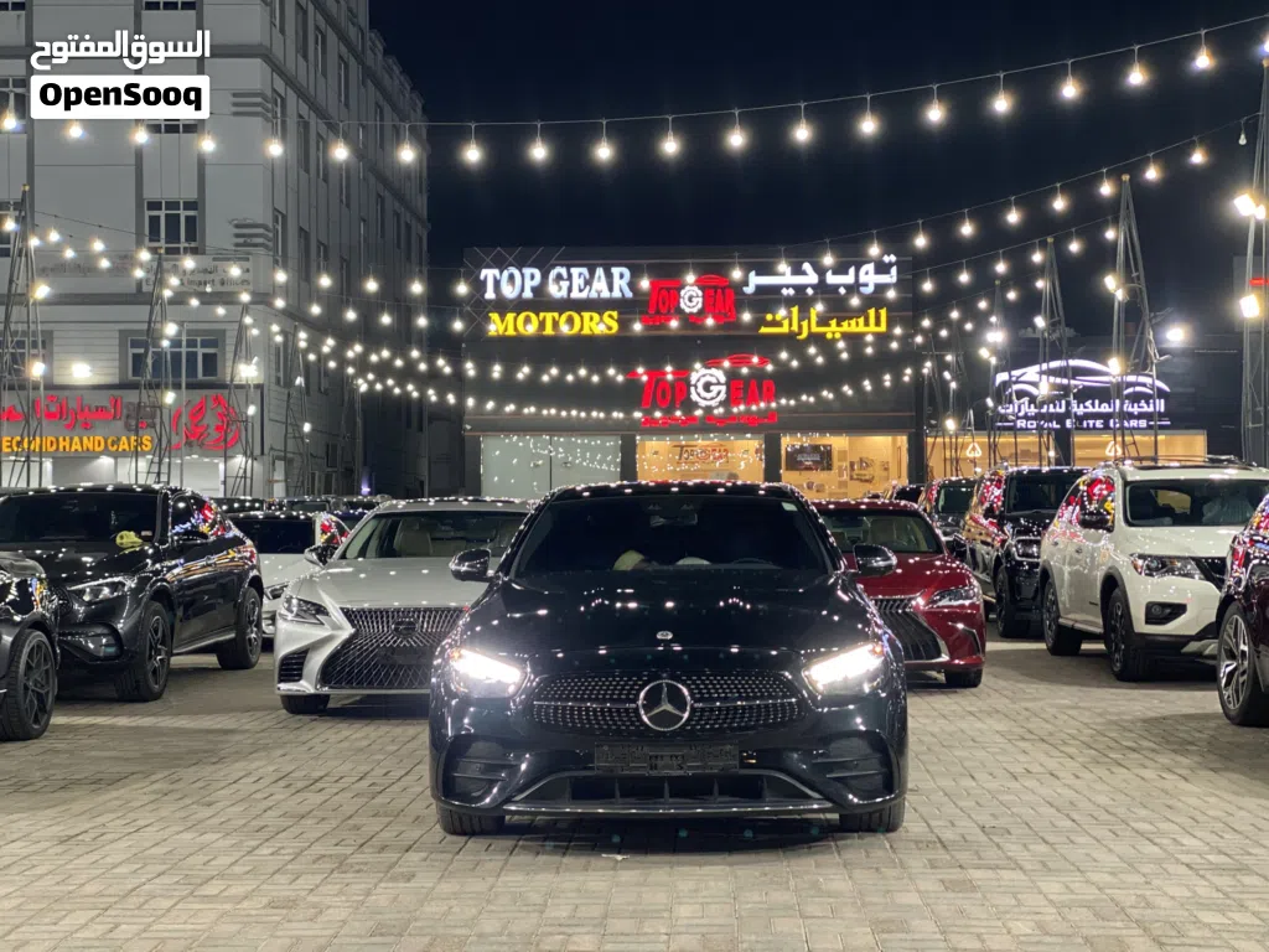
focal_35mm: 52
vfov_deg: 28.0
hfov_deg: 36.8
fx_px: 1906
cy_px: 476
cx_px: 634
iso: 250
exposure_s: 1/100
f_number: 2
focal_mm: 6
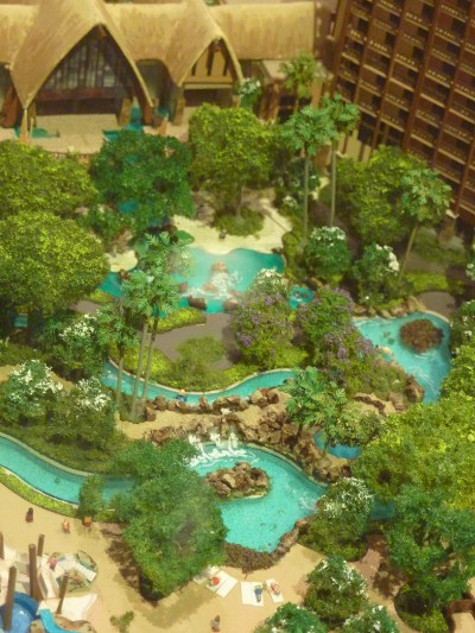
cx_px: 238
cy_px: 316
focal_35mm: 104
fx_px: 1902
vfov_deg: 18.9
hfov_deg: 14.2
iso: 800
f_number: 4.3
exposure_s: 1/30
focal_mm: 17
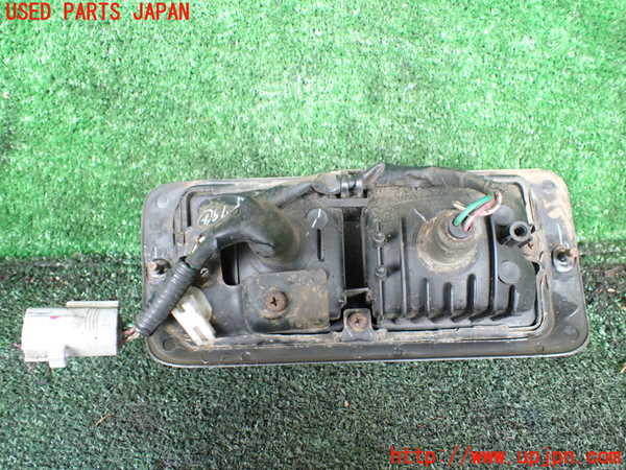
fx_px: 543
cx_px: 313
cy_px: 235
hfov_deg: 60.0
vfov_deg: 46.8
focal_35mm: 30
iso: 800
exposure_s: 1/40
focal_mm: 5.4
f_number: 2.3
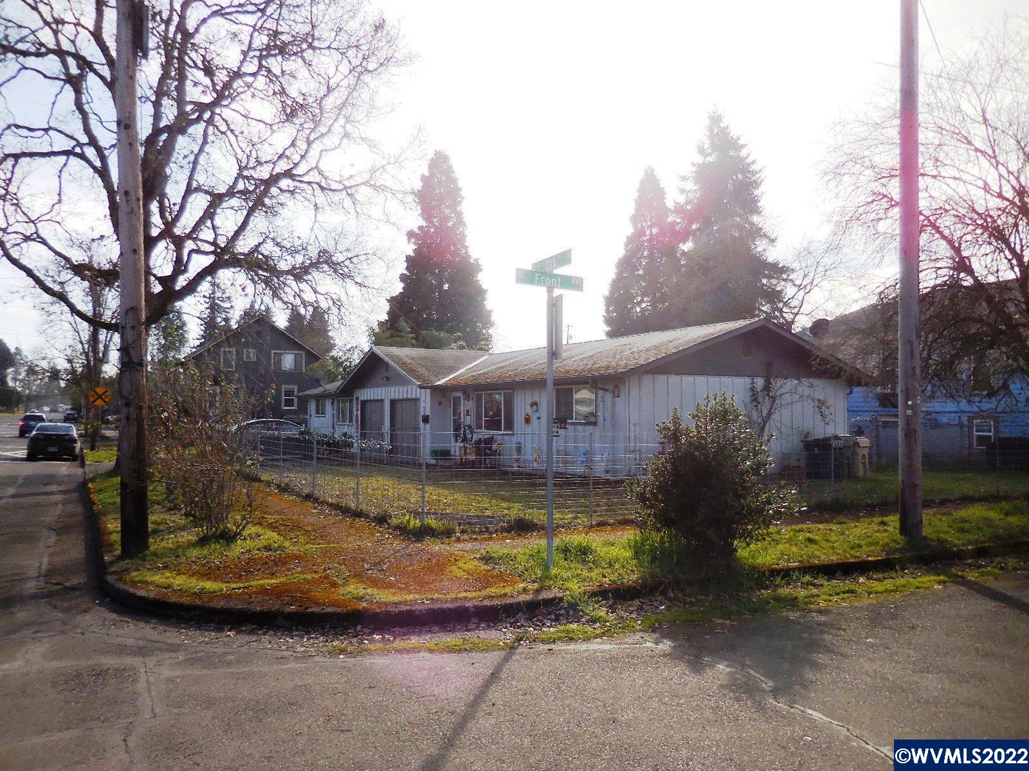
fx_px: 743
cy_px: 386
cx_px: 514
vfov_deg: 54.9
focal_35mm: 25
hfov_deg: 69.4
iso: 125
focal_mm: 4.5
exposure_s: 1/1000
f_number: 3.3
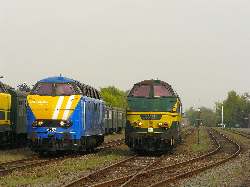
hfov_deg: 13.1
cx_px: 125
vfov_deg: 9.8
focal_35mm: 151
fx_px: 1091
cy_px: 94
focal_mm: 25.1
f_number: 5.6
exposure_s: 1/500
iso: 100
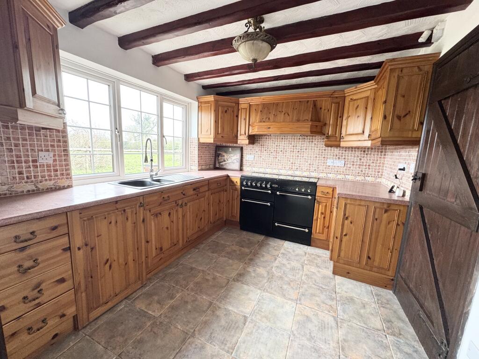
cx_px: 240
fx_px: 194
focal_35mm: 14
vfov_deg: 85.7
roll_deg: -2.1
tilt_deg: -9.0
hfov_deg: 102.1
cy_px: 180
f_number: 2.2
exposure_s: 1/99
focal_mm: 2.22
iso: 160
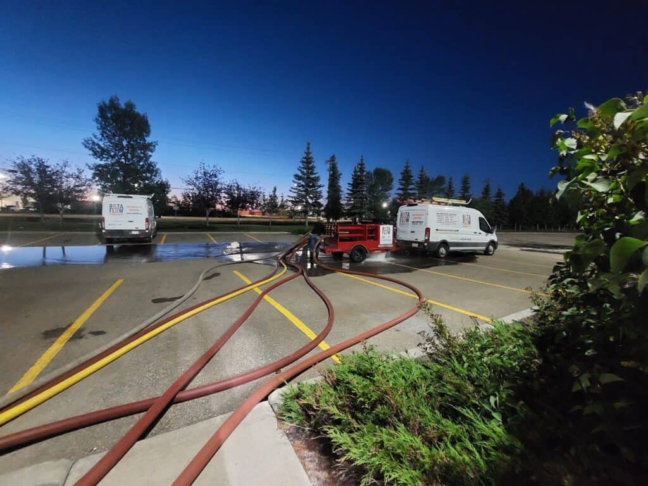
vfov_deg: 89.9
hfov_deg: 106.2
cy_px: 243
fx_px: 243
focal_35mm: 13
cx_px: 324
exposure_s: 1/10
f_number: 2.2
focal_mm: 1.74
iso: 1000
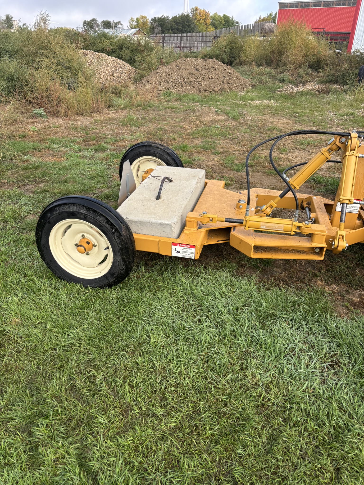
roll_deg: -2.3
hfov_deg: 53.1
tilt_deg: -28.4
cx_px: 182
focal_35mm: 26
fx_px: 365
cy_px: 242
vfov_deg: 67.3
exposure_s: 1/851
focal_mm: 5.96
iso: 50
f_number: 1.6
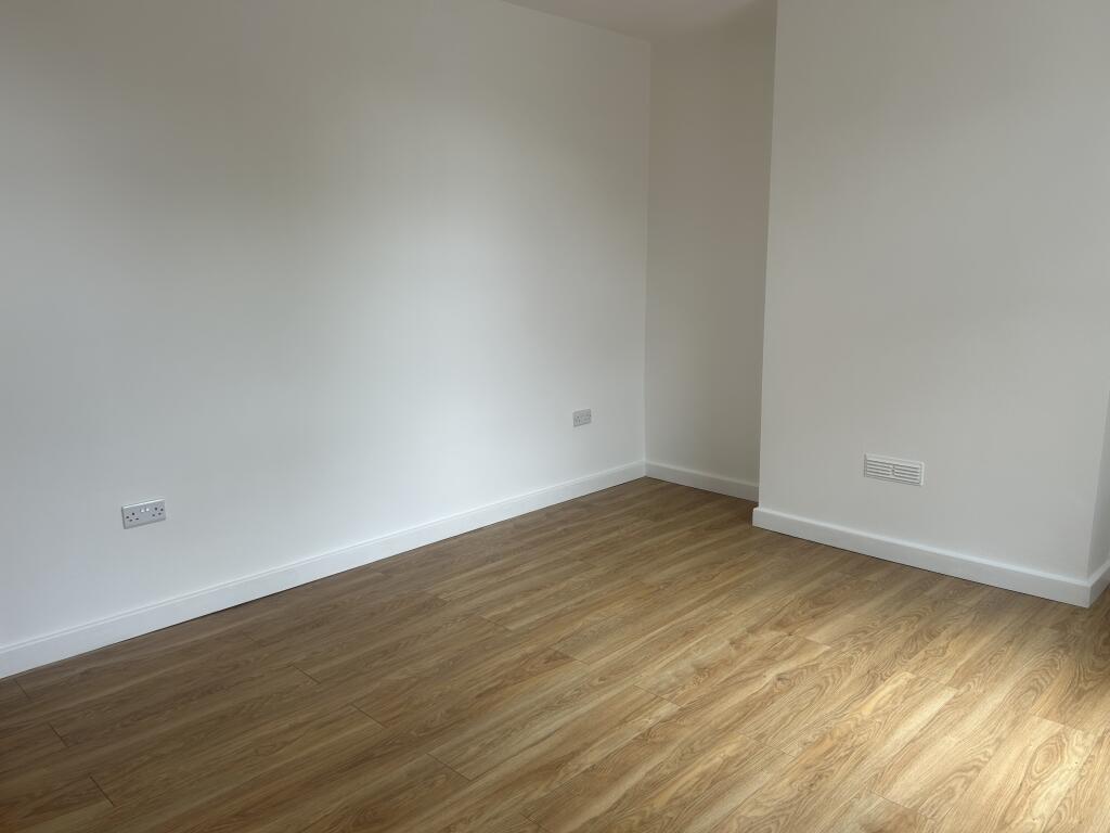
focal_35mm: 26
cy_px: 416
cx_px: 555
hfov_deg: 67.3
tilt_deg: -11.0
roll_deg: +1.0
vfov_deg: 53.1
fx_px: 834
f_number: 1.5
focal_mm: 5.7
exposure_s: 1/247
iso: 40
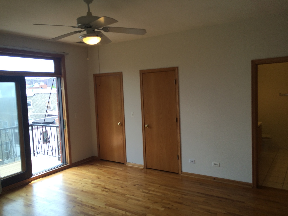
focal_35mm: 29
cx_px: 144
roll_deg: +3.0
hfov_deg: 61.7
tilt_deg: -5.8
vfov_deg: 48.2
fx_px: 241
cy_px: 108
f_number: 2.2
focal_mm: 4.15
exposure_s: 1/215
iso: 32
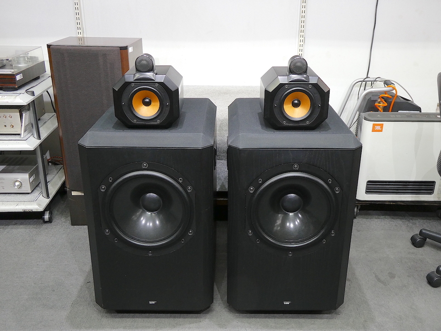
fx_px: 446
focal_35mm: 35
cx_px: 220
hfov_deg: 52.6
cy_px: 166
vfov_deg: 40.7
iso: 200
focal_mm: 6.3
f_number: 3.7
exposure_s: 1/10
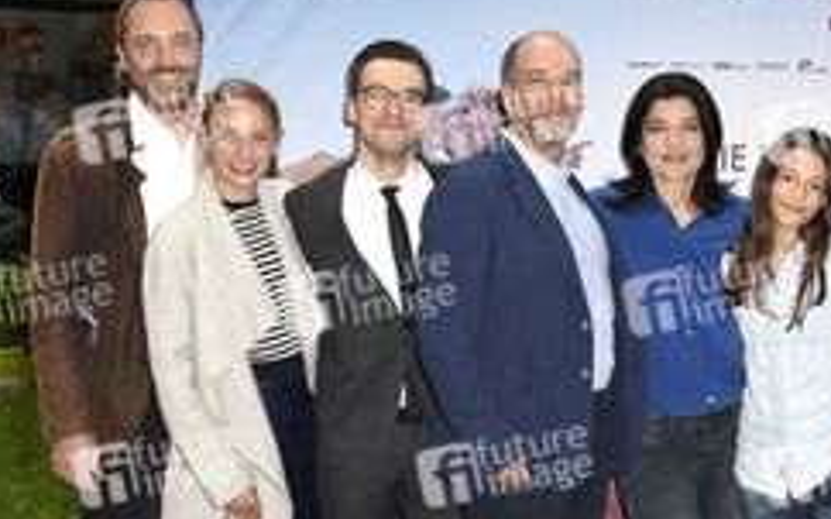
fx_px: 1675
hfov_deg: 26.8
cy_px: 382
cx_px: 757
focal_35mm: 74
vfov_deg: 17.5
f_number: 6.3
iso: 500
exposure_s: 1/160
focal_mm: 26
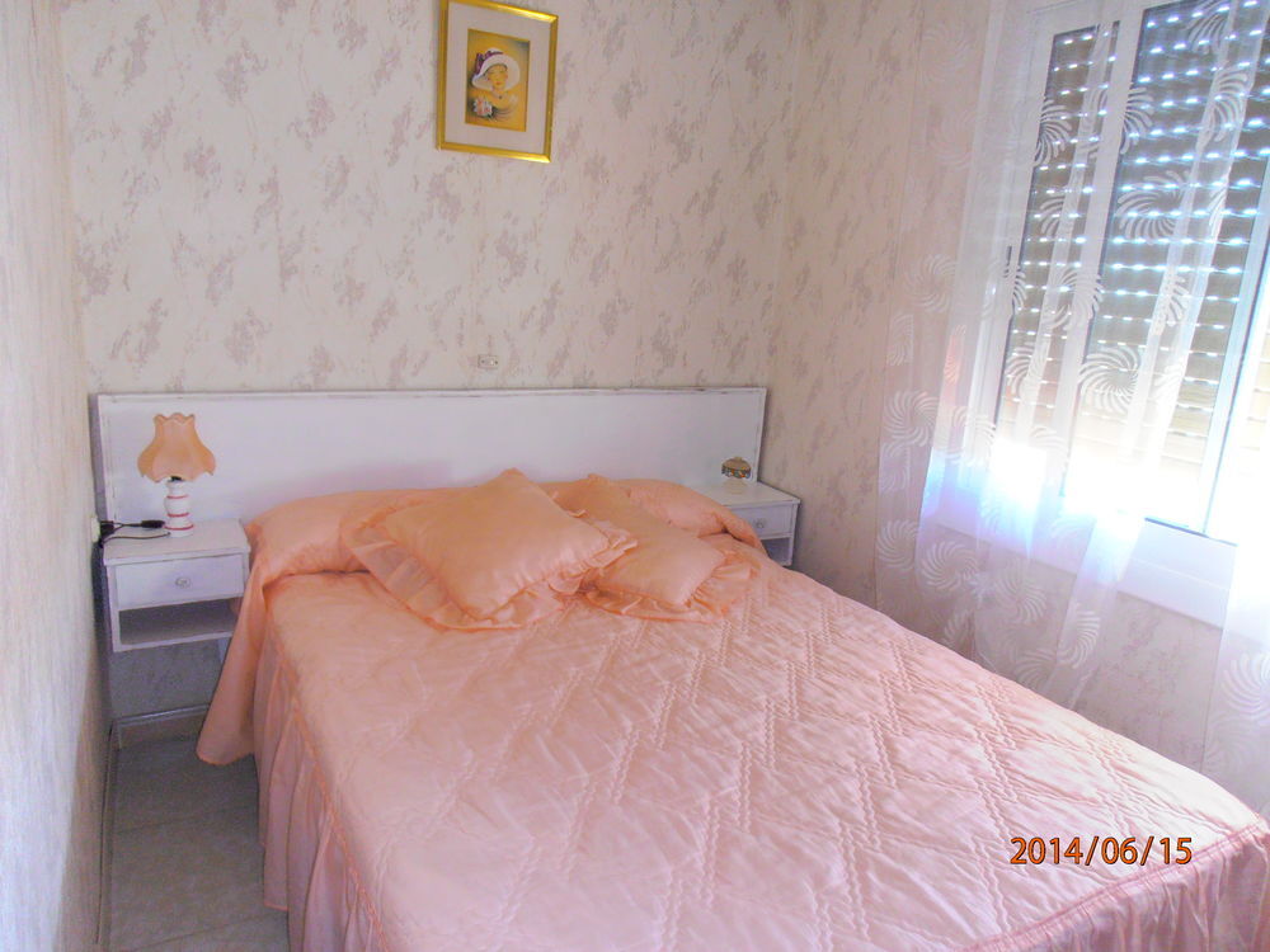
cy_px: 476
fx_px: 881
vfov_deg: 56.8
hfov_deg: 71.6
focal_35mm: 24
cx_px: 635
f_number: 3
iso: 125
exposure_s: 1/30
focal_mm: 4.2
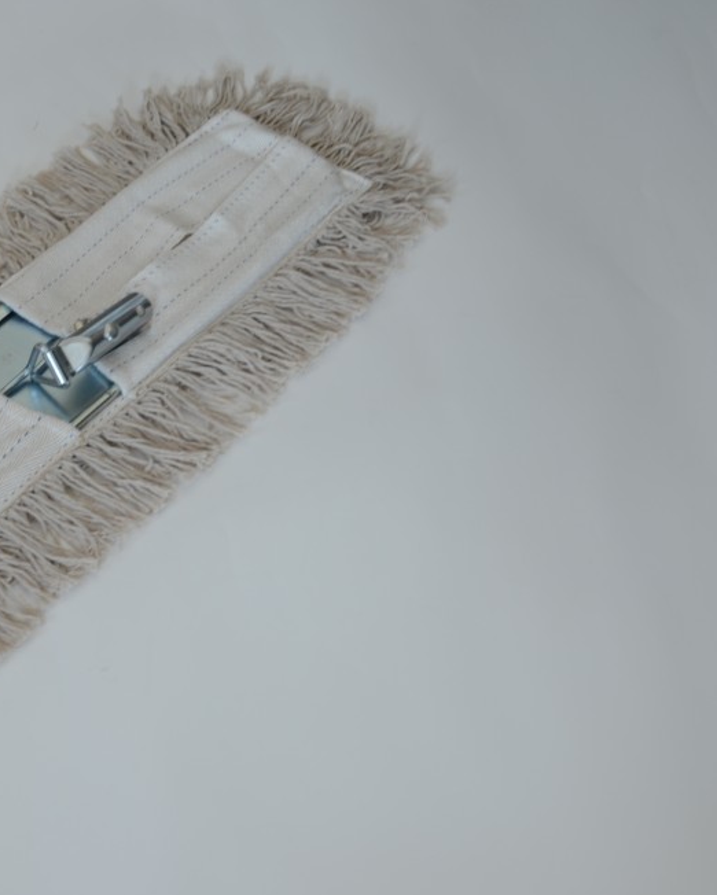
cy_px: 448
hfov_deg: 26.3
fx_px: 1485
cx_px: 74
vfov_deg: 33.6
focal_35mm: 56
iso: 200
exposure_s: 1/2
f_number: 8
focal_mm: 26
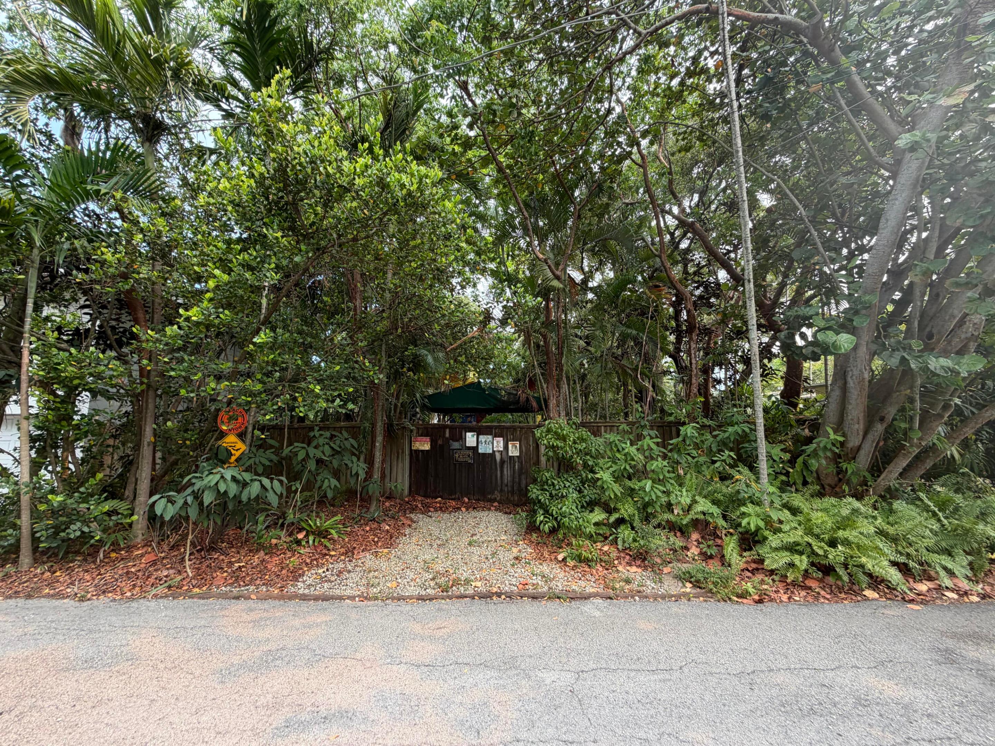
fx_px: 402
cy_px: 373
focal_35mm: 14
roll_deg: +0.2
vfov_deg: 85.7
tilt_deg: +5.8
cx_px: 498
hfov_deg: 102.1
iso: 64
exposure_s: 1/121
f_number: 2.2
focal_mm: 2.22
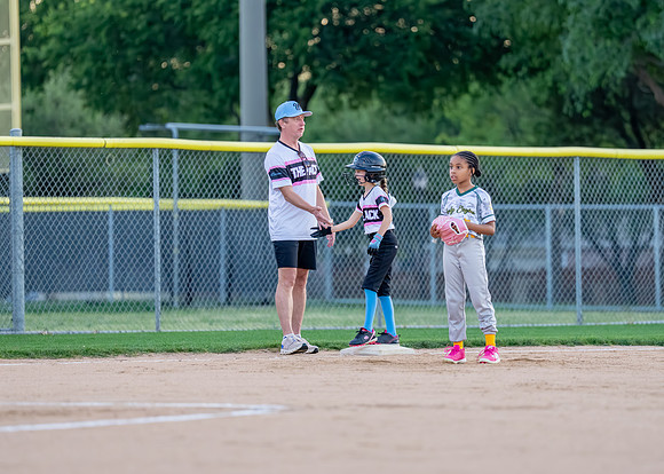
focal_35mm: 275
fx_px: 5194
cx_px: 343
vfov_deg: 5.2
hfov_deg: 7.3
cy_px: 222
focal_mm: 200
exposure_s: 1/2000
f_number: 2.8
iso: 1600
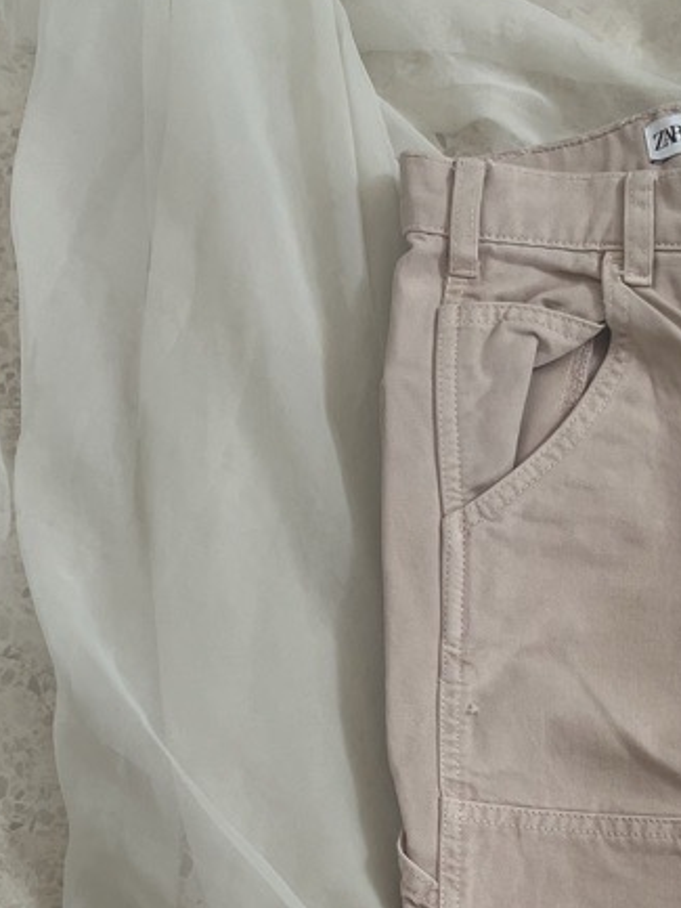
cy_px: 954
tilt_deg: -81.4
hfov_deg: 23.9
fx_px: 1573
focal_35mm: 60
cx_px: 591
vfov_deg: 29.5
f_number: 1.5
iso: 160
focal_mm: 5.7
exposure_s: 1/50
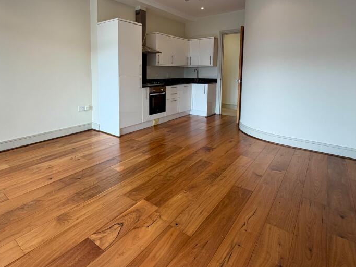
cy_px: 90
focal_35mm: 21
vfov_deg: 61.9
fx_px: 216
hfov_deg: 78.1
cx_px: 142
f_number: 2.2
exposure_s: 1/100
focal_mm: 2.22
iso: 100
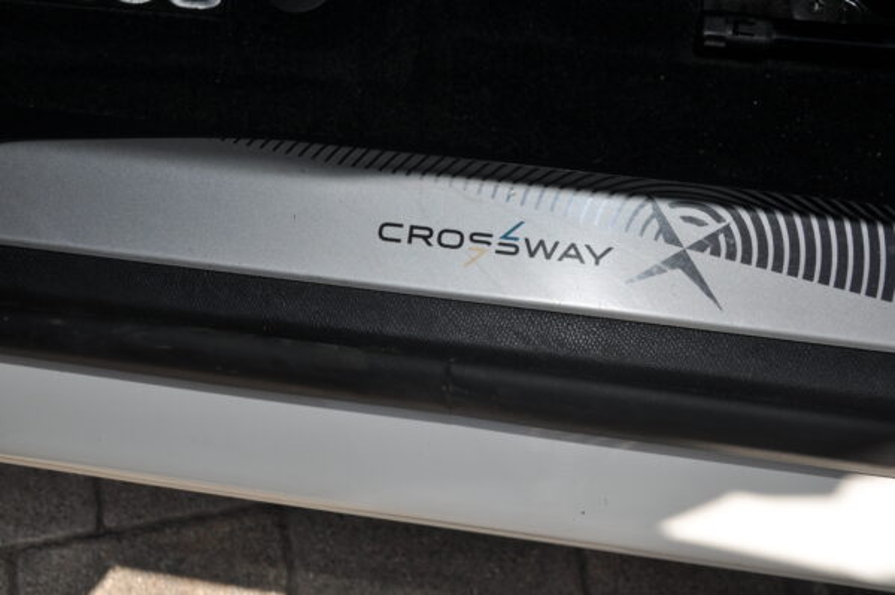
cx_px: 448
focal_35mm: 45
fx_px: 1118
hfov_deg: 43.6
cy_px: 298
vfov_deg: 29.8
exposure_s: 1/200
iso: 200
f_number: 11
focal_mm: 30
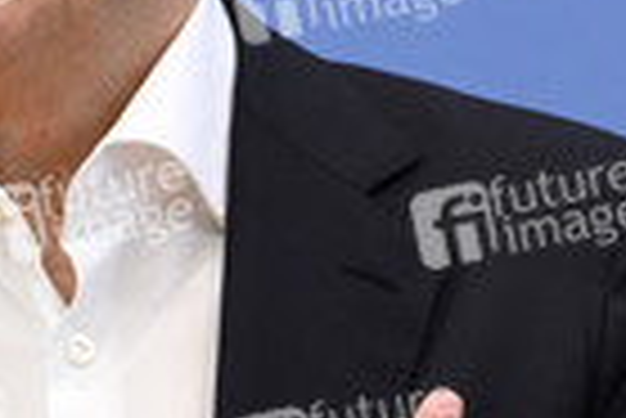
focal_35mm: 363
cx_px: -43
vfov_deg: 3.8
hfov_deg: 5.7
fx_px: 6319
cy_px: 103
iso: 3200
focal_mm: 112
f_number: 6.3
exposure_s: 1/500
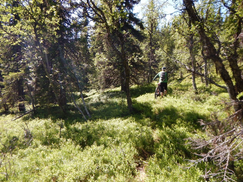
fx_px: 183
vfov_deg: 53.1
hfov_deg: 67.3
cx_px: 123
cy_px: 89
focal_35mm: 26
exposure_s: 1/400
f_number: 2.8
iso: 125
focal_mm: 4.3
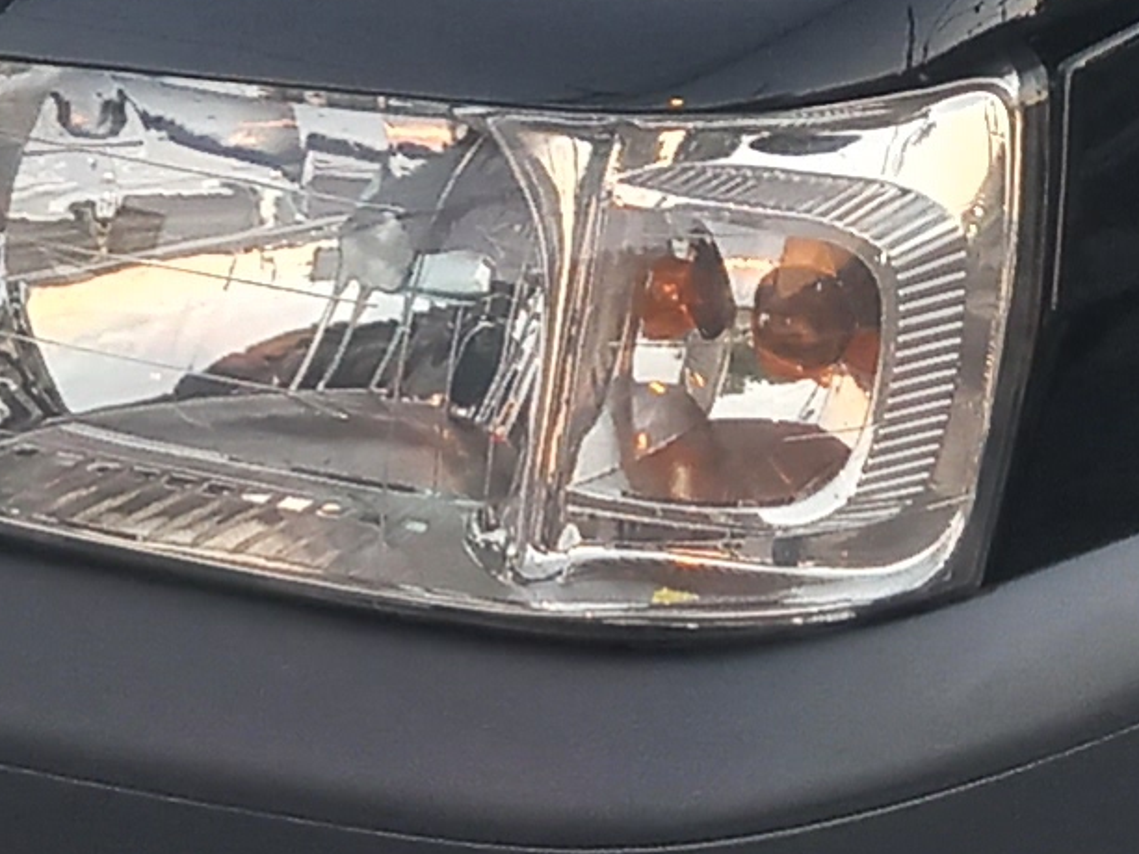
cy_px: 84
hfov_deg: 12.0
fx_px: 5364
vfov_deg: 9.1
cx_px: 1011
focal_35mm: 163
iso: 160
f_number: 2
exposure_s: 1/60
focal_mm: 4.6
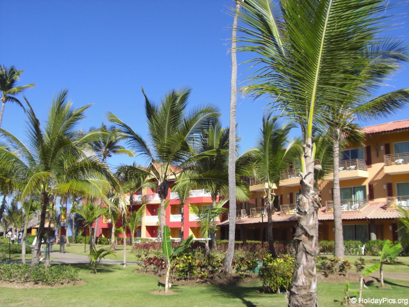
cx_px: 204
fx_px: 449
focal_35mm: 38
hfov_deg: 49.0
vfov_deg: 37.7
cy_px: 154
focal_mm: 6.2
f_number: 8
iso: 64
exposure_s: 1/125
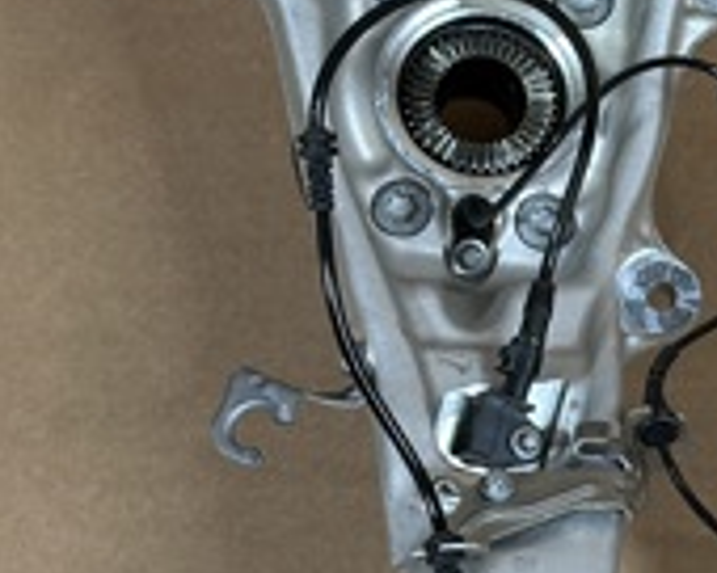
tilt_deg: -61.0
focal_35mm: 176
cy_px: 343
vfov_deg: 8.8
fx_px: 3735
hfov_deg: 10.4
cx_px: 1198
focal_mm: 6.86
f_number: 1.78
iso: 125
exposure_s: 1/50
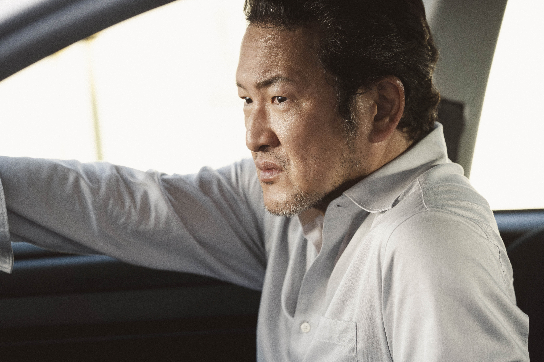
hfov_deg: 15.5
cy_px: 181
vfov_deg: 10.4
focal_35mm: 132
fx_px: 1995
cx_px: 272
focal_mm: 132
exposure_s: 1/500
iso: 320
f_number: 4
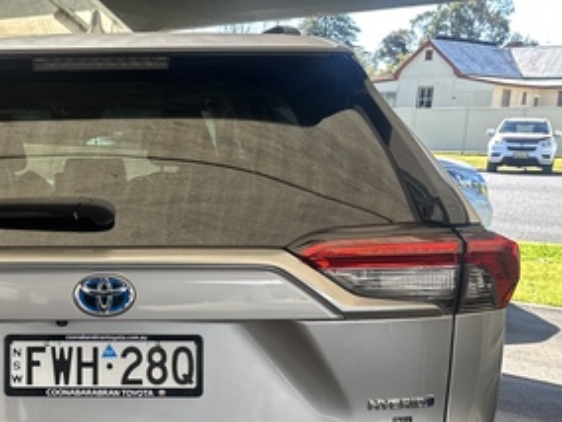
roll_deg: -0.1
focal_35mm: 54
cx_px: 38
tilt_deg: -13.5
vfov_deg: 26.6
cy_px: 335
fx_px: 877
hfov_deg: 33.3
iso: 80
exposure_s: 1/386
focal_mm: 6.86
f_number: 1.78
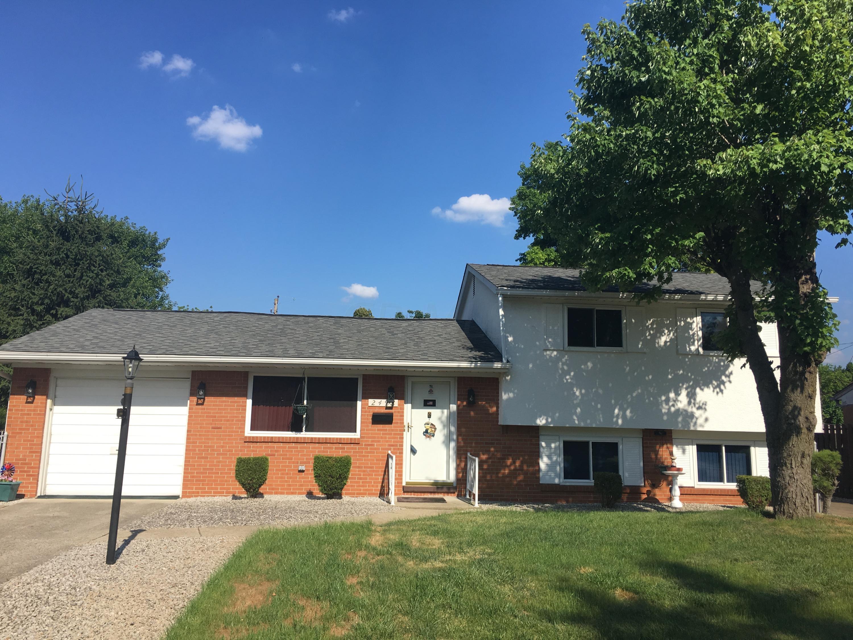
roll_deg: -1.1
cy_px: 320
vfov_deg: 48.2
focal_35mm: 29
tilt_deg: +9.5
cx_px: 426
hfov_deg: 61.7
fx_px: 715
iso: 25
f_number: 2.2
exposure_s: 1/1425
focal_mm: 4.15
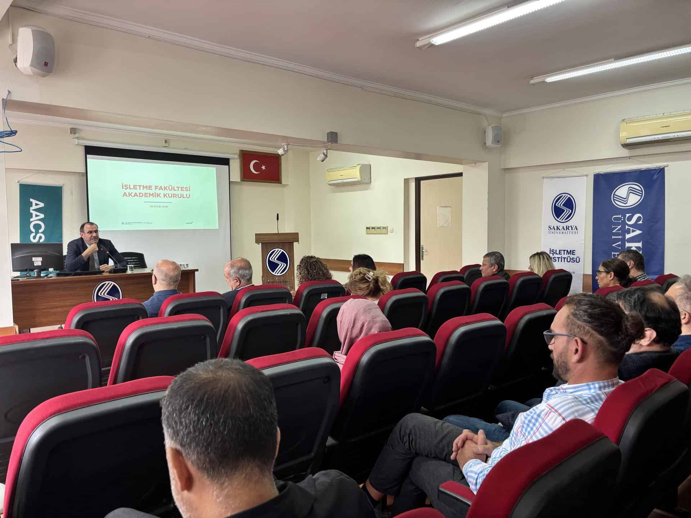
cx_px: 346
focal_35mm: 26
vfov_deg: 53.1
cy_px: 259
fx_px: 519
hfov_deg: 67.3
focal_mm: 5.96
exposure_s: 1/50
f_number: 1.6
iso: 80
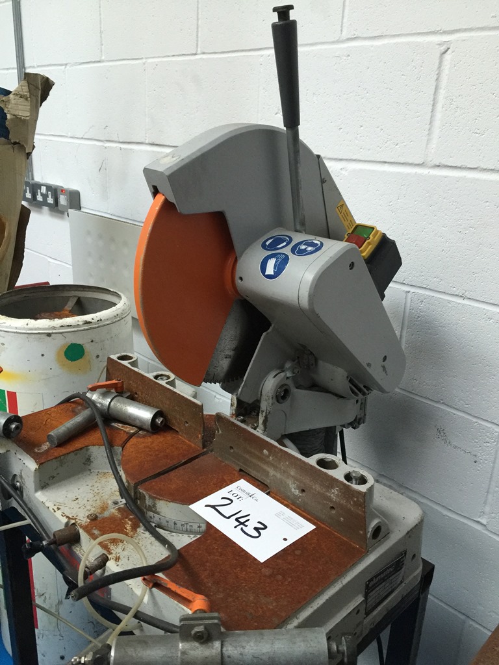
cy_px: 332
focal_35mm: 29
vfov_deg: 61.7
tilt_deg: -18.1
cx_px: 250
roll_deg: -1.5
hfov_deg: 48.2
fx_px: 557
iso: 125
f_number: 2.2
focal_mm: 4.15
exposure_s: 1/17
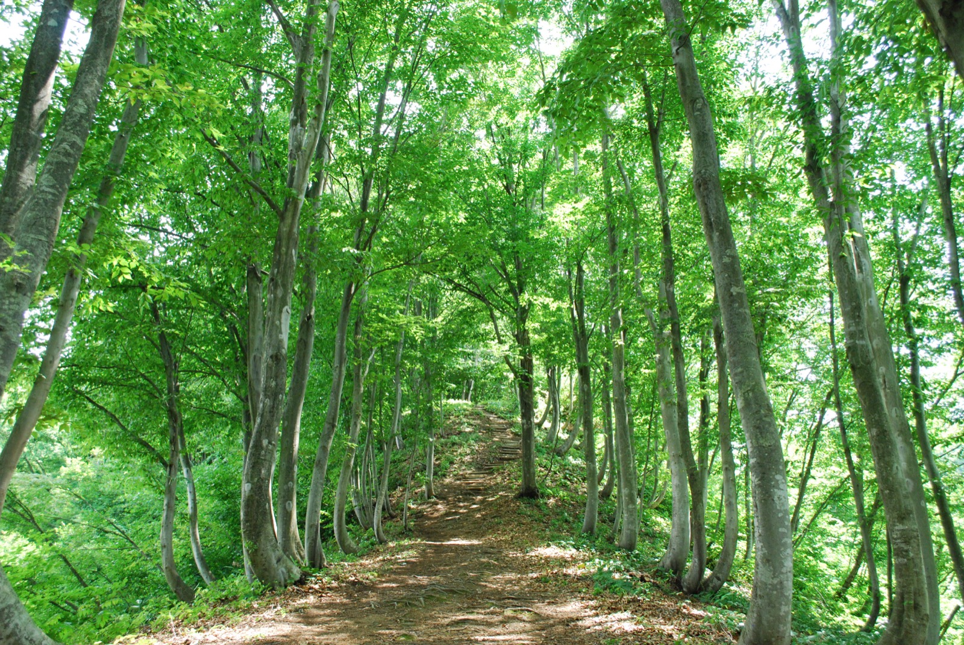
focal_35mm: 33
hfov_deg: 57.2
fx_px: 885
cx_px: 482
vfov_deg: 40.1
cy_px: 322
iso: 800
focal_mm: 22
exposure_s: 1/160
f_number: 6.3
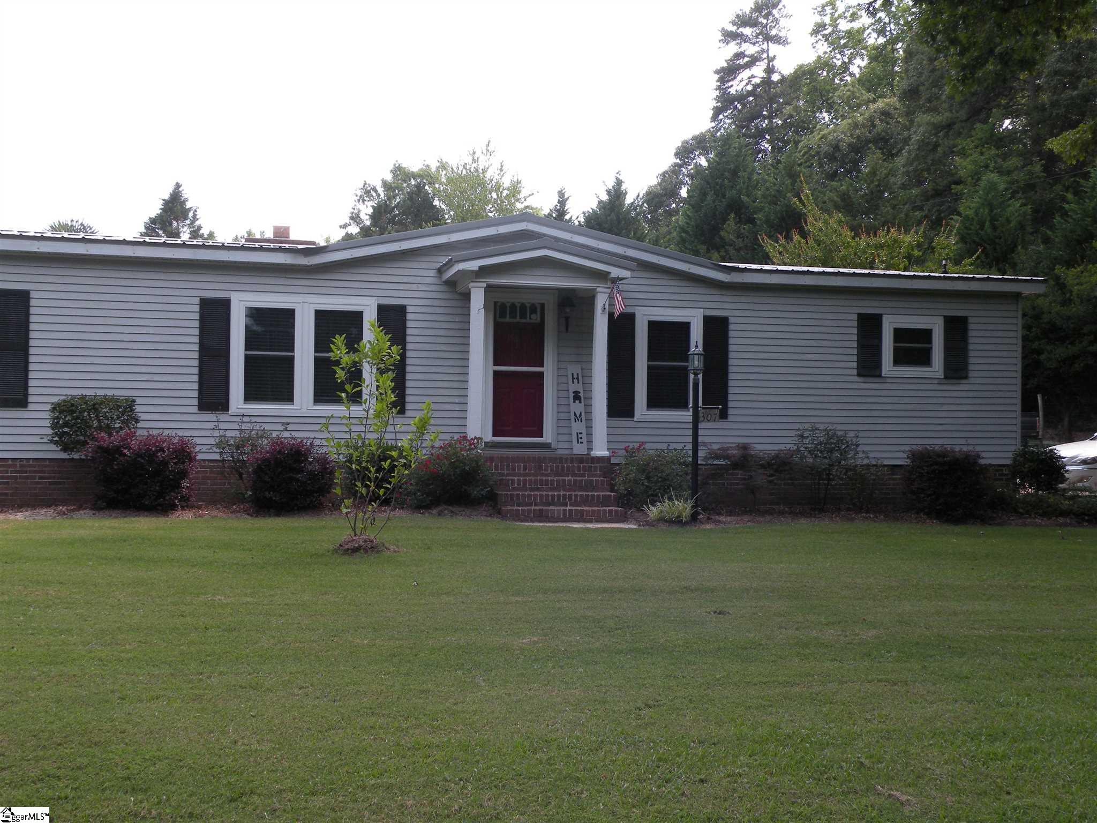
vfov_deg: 34.3
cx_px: 548
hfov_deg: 44.8
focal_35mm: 42
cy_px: 412
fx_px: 1331
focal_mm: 7.4
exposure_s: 1/112
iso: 64
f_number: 4
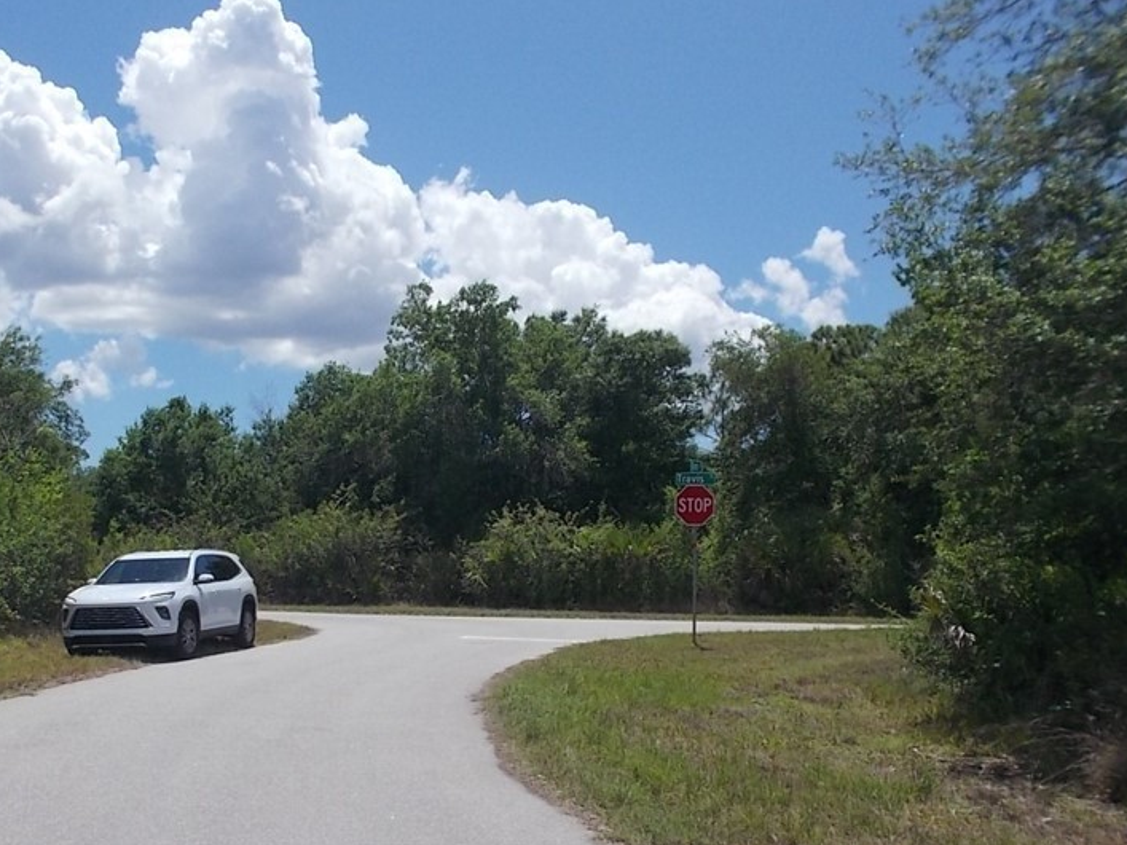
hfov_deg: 44.2
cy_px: 584
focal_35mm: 42
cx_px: 378
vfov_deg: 33.9
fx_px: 1367
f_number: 3.3
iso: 80
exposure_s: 1/1499
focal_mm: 4.1
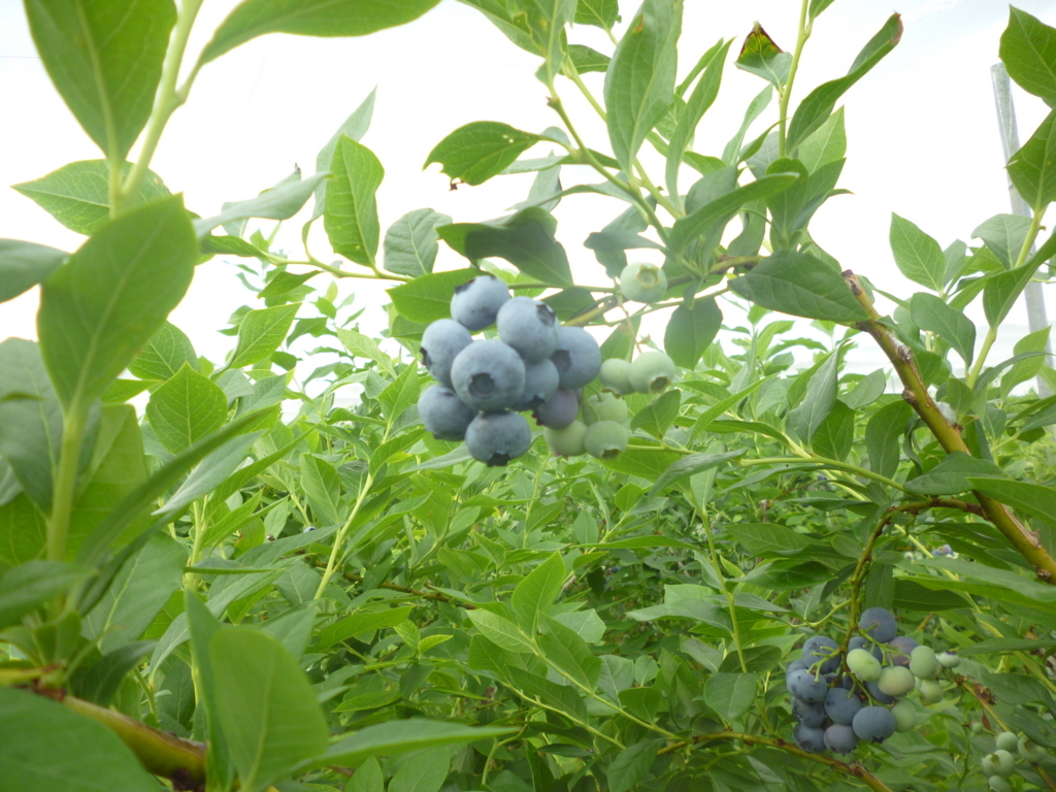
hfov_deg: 63.4
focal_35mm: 28
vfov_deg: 49.7
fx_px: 854
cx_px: 528
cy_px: 396
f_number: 3.1
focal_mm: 5
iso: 100
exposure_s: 1/80
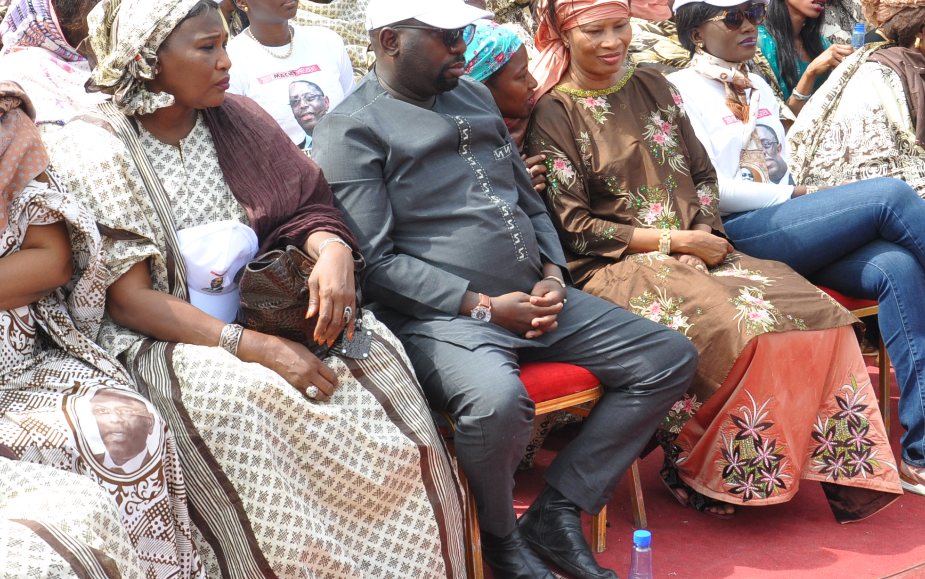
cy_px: 235
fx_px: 1639
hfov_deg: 31.4
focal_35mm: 65
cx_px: 345
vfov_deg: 20.0
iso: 400
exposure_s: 1/400
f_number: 10
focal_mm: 26
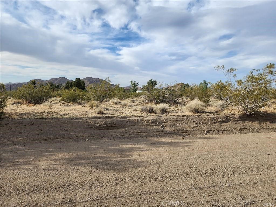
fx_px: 183
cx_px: 138
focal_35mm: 23
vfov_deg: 58.9
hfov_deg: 73.9
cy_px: 104
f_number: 1.8
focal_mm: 6.4
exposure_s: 1/885
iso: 12
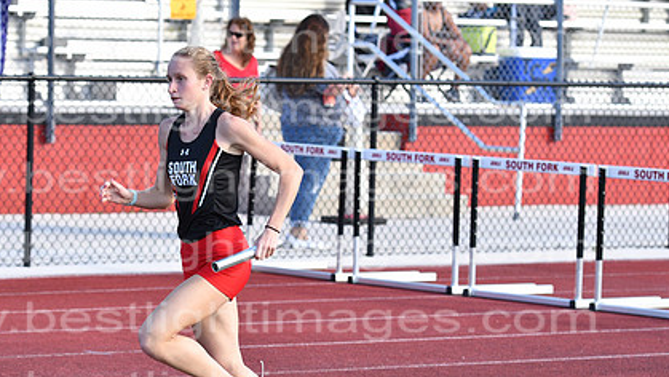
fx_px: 3780
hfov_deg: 10.1
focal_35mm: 213
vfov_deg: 5.7
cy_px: 216
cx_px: 235
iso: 800
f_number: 5.6
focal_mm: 98
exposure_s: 1/2000
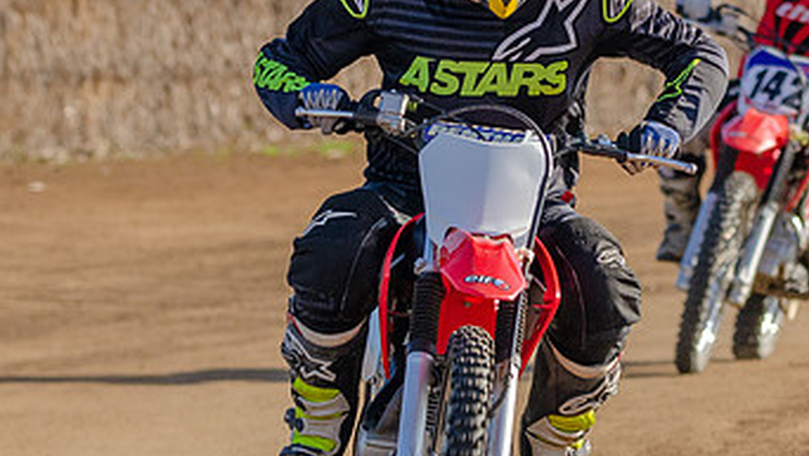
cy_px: 118
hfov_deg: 2.8
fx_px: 16402
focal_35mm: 764
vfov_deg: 1.6
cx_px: 444
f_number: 5.3
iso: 400
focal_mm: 210
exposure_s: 1/1250
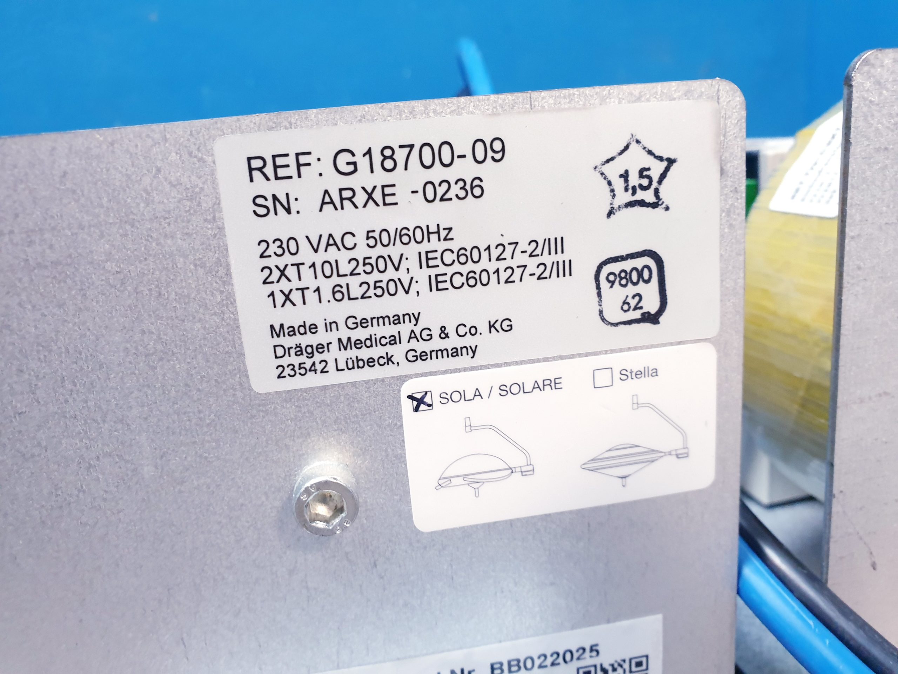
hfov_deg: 67.3
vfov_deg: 53.1
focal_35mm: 26
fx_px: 674
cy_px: 337
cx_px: 449
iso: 320
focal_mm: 4.3
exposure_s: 1/20
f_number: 2.4
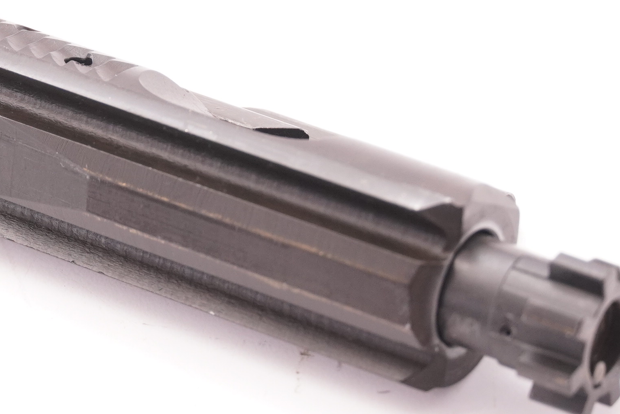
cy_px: 114
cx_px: -8
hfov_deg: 7.5
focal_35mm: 274
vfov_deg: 5.0
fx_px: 4721
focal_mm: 66
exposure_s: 1/125
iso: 1000
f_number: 5.6
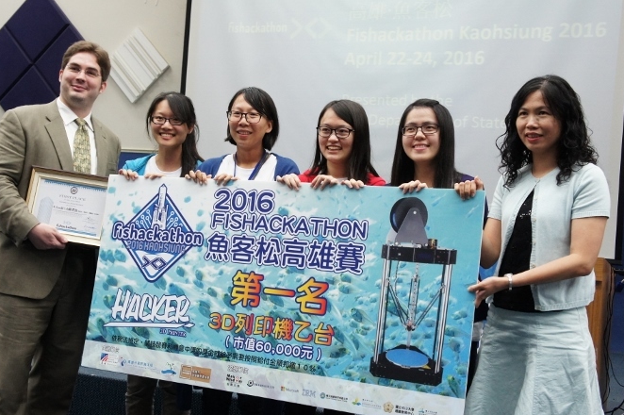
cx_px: 265
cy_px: 205
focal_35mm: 53
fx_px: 911
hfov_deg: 37.7
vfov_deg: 25.7
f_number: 6.3
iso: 1600
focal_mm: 29
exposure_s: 1/100
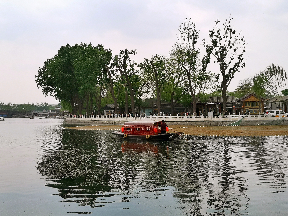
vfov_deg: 37.7
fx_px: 316
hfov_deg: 49.0
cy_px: 108
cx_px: 144
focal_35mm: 38
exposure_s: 1/2591
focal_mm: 5.58
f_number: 1.8
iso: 50
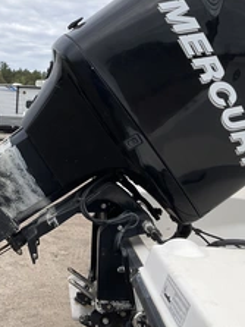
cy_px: 153
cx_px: 51
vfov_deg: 36.8
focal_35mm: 52
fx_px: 491
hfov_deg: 27.5
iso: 25
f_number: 1.8
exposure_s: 1/1912
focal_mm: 3
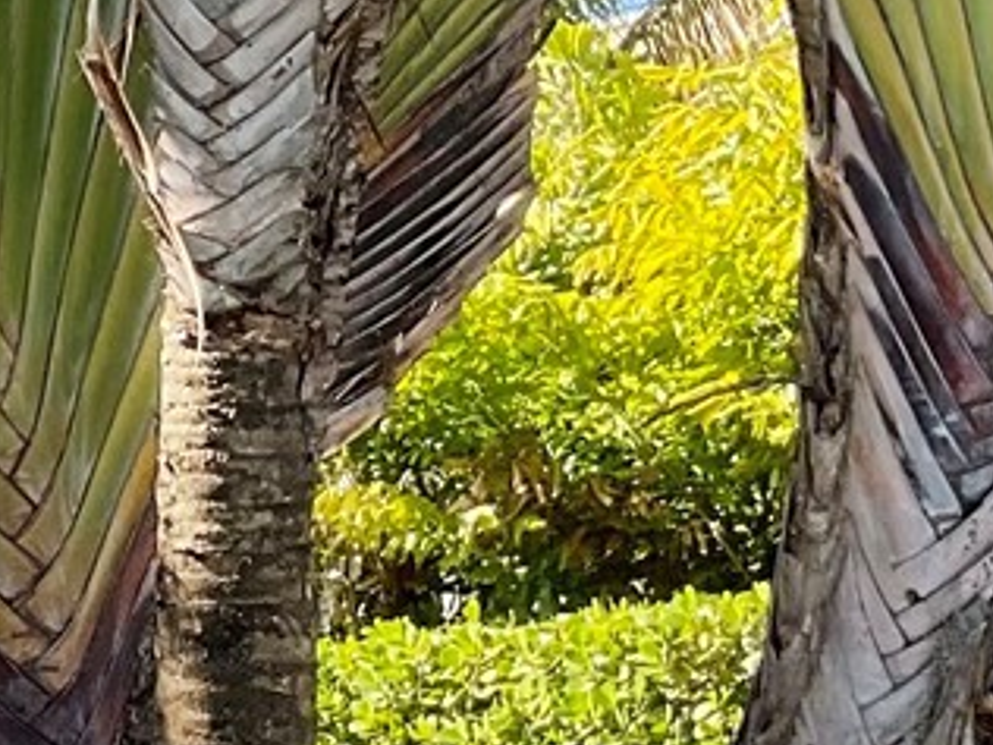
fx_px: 4217
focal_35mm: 147
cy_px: 1000
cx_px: -811
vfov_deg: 9.9
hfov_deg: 12.3
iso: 16
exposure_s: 1/372
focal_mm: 3
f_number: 1.8
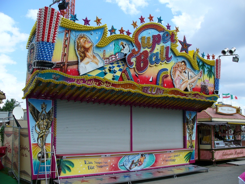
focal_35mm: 37
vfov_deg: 38.7
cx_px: 122
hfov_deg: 50.1
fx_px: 262
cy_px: 92
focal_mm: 6.1
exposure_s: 1/160
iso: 80
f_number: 5.6
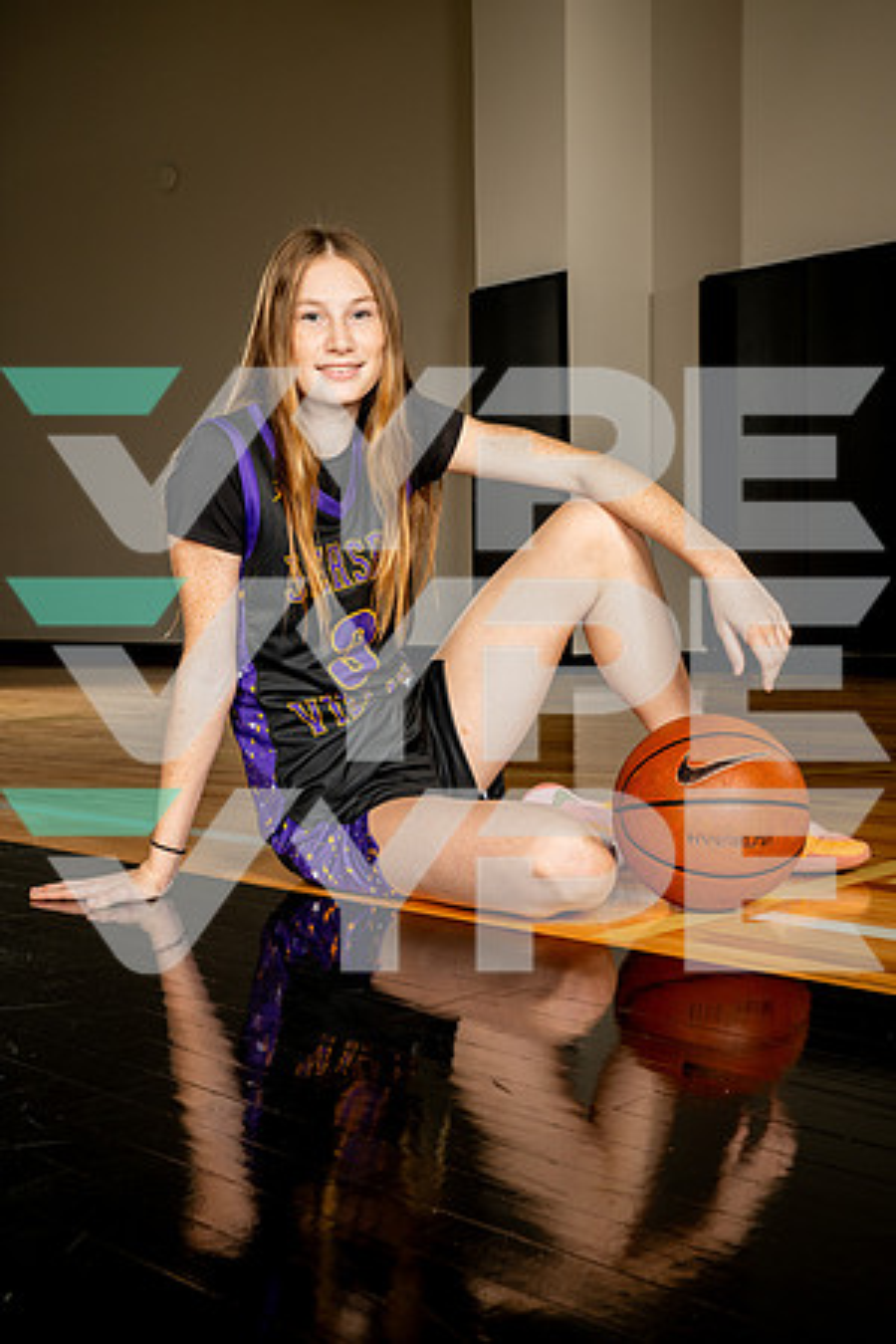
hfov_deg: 29.2
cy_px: 672
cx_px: 448
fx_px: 1717
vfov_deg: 42.7
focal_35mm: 46
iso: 250
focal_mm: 46
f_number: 8
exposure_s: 1/500
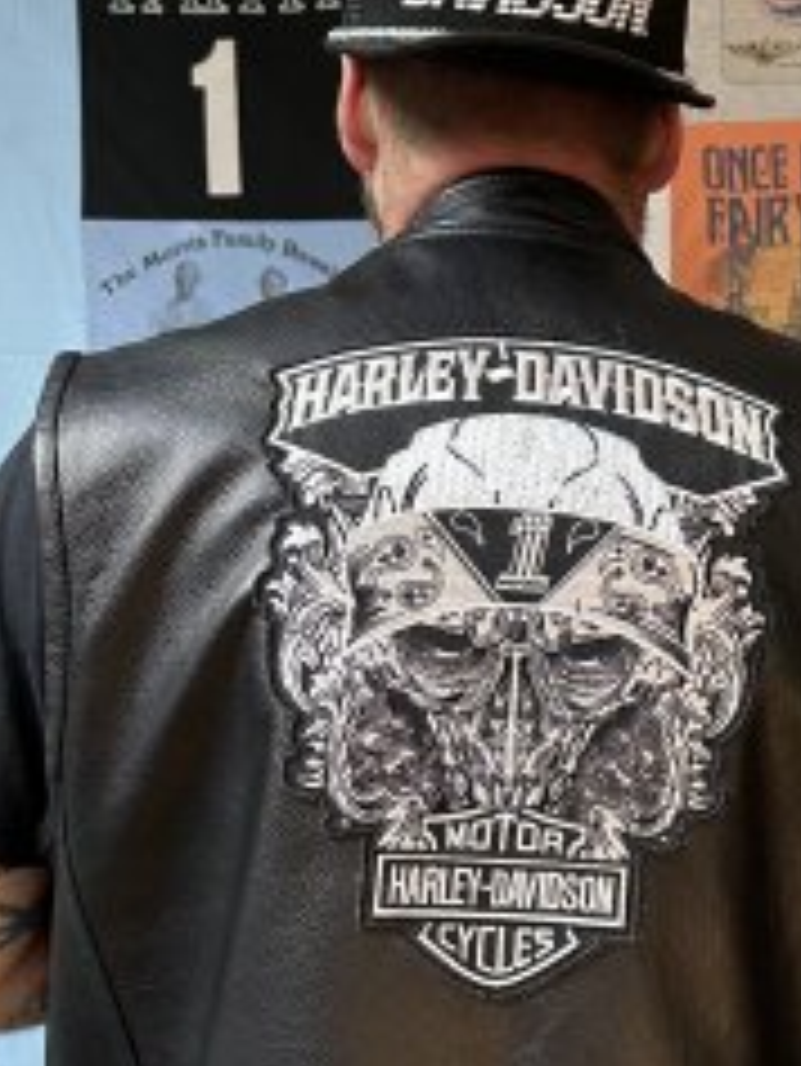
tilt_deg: -5.6
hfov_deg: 27.0
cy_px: 654
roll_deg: -0.7
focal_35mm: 54
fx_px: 1665
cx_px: 441
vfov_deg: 35.4
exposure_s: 1/60
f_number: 1.78
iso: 400
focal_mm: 6.86
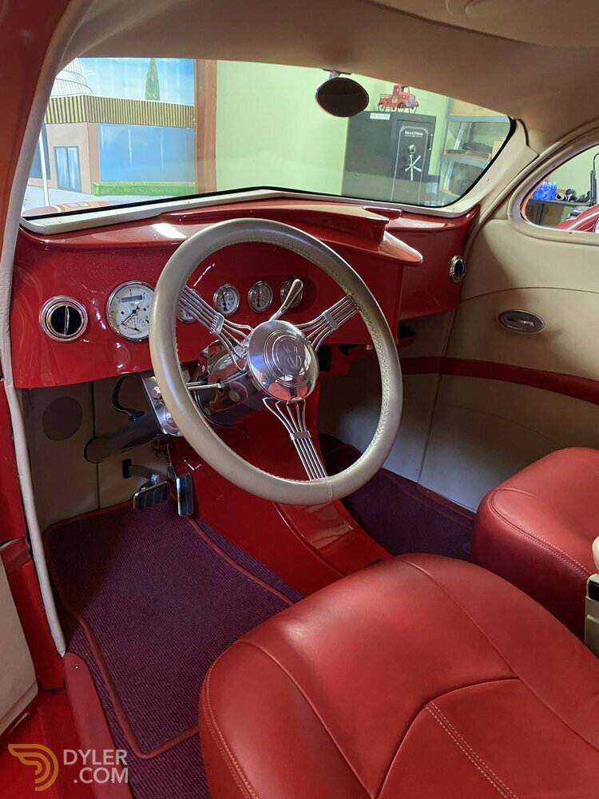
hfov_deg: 53.1
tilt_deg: -25.3
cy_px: 400
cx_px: 300
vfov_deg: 67.3
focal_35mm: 26
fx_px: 600
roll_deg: -3.6
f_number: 1.8
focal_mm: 4.25
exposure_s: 1/29
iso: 500
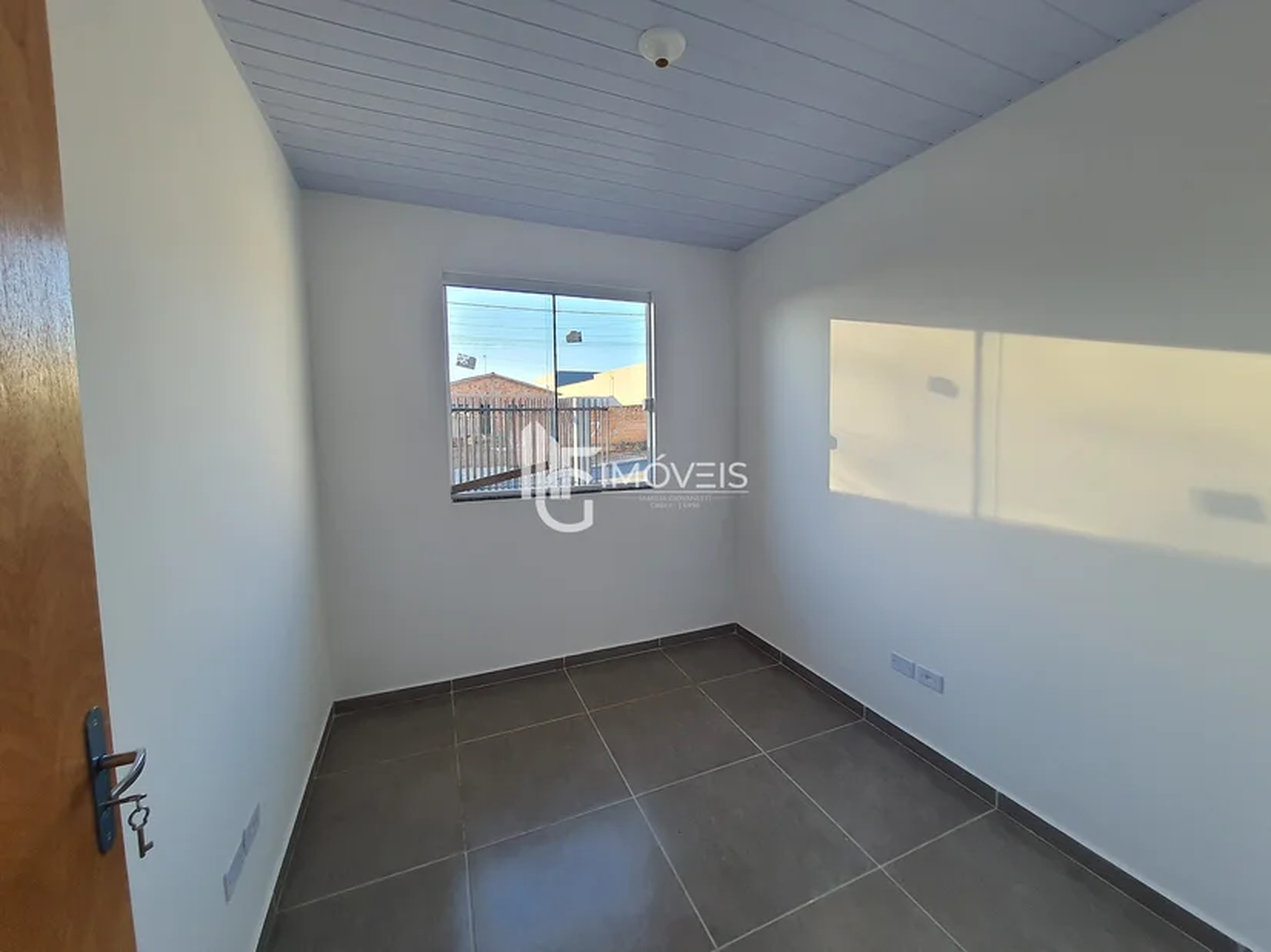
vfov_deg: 89.9
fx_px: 477
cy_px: 476
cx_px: 636
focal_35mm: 13
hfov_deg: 106.2
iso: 64
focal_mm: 1.74
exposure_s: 1/120
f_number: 2.2
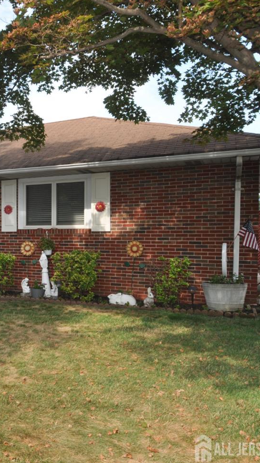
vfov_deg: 58.0
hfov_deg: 30.0
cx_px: -45
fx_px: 417
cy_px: 232
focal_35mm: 34
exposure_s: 1/200
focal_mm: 14
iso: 200
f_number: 8
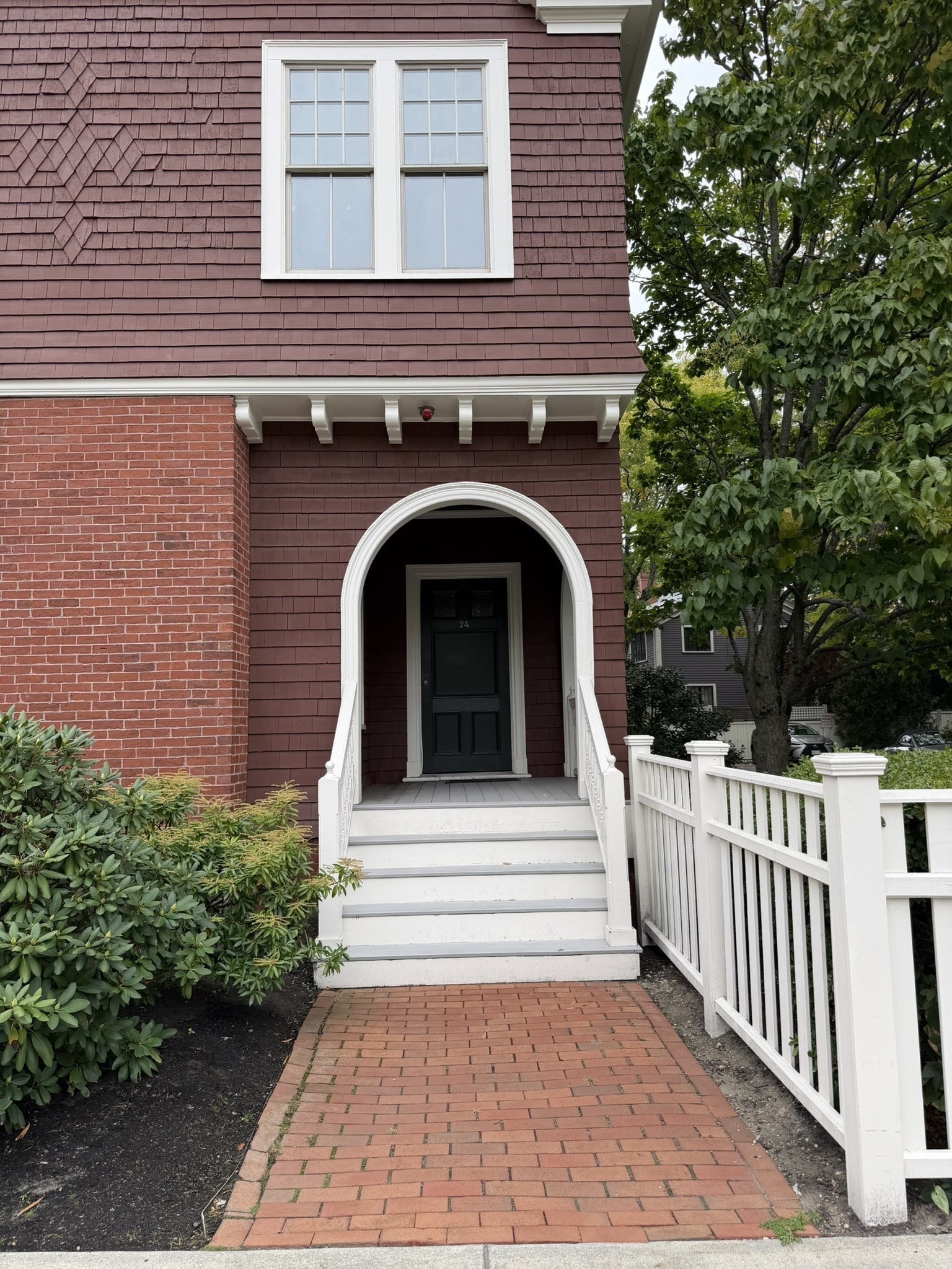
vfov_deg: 71.6
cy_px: 634
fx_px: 880
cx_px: 476
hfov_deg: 56.8
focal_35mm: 24
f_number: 1.78
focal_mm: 6.76
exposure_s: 1/796
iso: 80
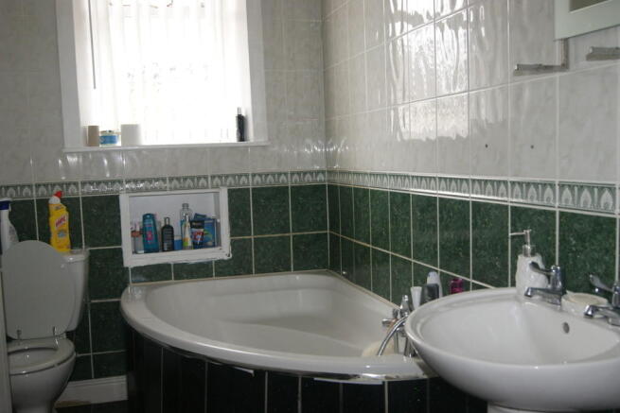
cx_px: 310
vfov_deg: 36.9
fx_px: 620
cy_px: 206
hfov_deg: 53.1
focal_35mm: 36
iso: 400
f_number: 5
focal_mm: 24
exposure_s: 1/80
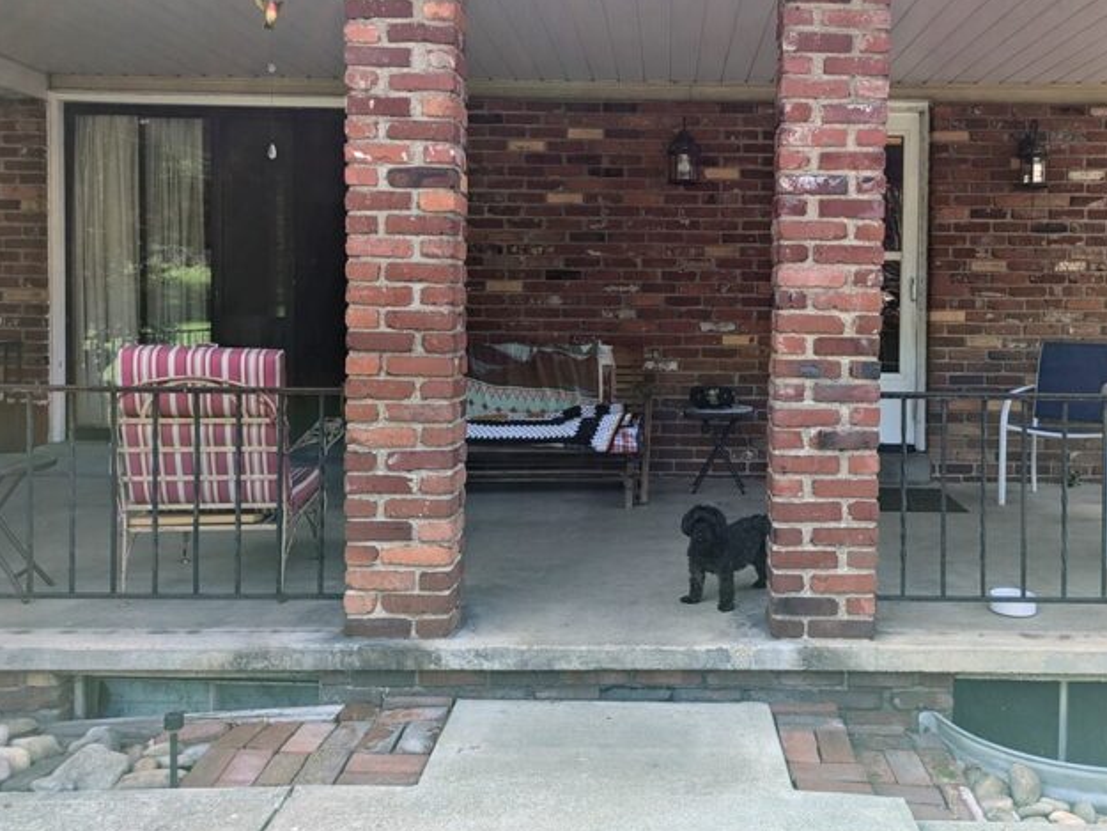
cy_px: 352
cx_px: 673
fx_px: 1024
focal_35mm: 32
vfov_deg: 44.0
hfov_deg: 56.3
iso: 32
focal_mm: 5.43
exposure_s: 1/220
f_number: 1.89
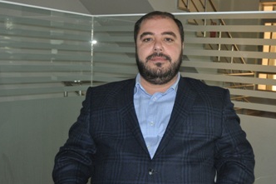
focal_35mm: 51
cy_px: 111
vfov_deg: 26.6
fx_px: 388
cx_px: 175
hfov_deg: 38.8
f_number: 3.8
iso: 800
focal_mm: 25
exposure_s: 1/60
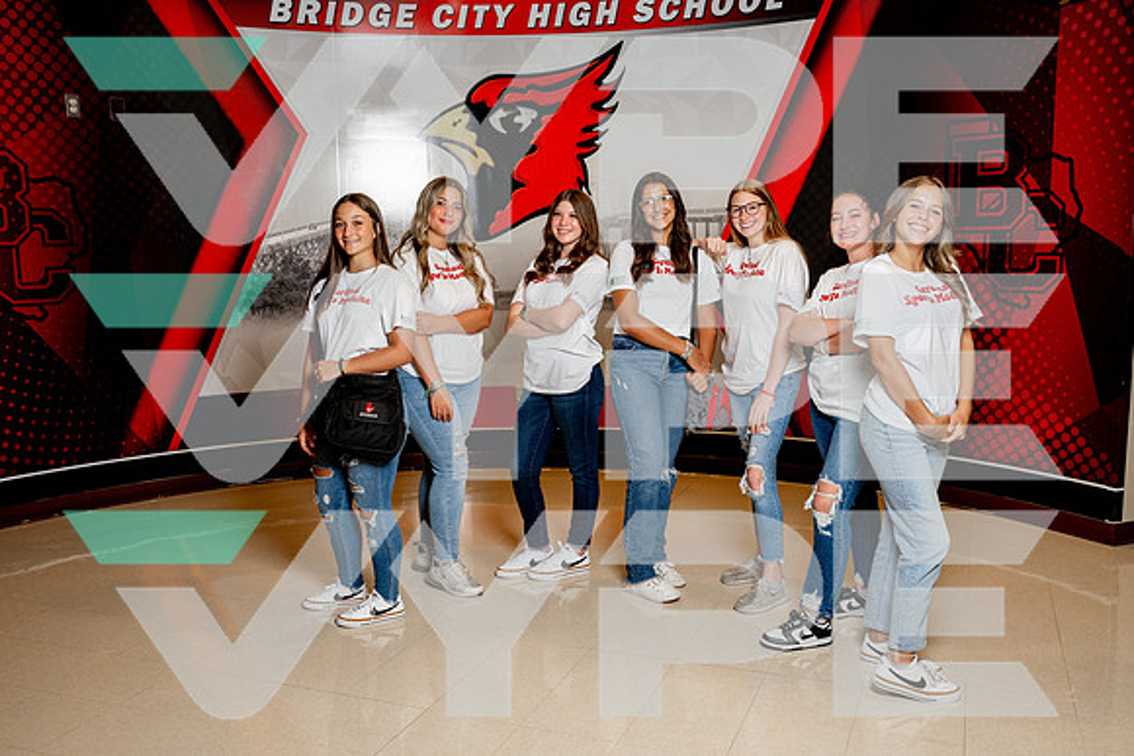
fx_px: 1040
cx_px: 567
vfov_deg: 40.0
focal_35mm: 33
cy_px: 378
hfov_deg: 57.2
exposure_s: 1/250
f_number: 8
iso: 1000
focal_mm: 33
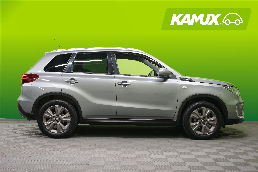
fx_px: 480
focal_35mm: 67
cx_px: 129
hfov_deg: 30.1
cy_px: 86
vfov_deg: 20.3
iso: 800
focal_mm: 67
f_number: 5.6
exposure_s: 1/50
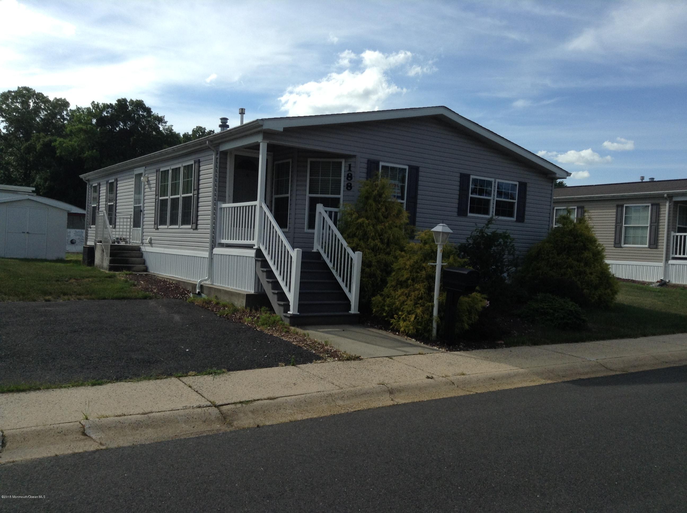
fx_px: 654
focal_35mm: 33
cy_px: 256
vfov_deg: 42.8
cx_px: 344
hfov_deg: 55.4
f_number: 2.4
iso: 32
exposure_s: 1/1379
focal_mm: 3.3
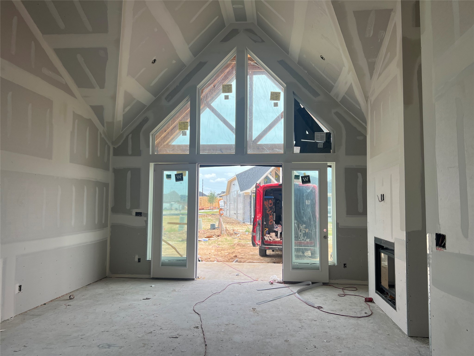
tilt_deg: +4.3
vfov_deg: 53.1
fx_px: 356
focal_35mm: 26
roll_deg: -1.0
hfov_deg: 67.3
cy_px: 178
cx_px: 237
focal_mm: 5.7
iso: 50
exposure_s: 1/909
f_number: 1.5
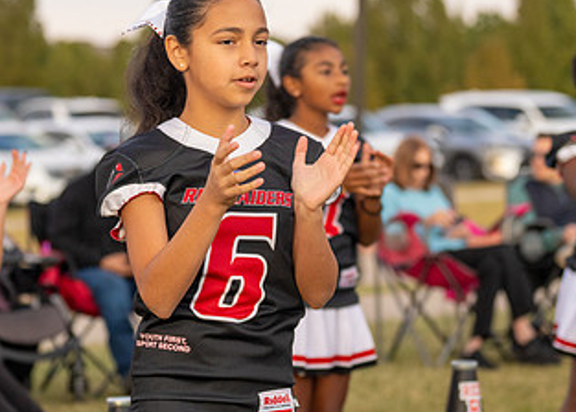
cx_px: 213
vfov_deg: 9.5
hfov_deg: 13.3
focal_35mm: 151
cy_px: 193
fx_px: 2472
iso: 1000
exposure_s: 1/1600
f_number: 2.8
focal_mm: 70
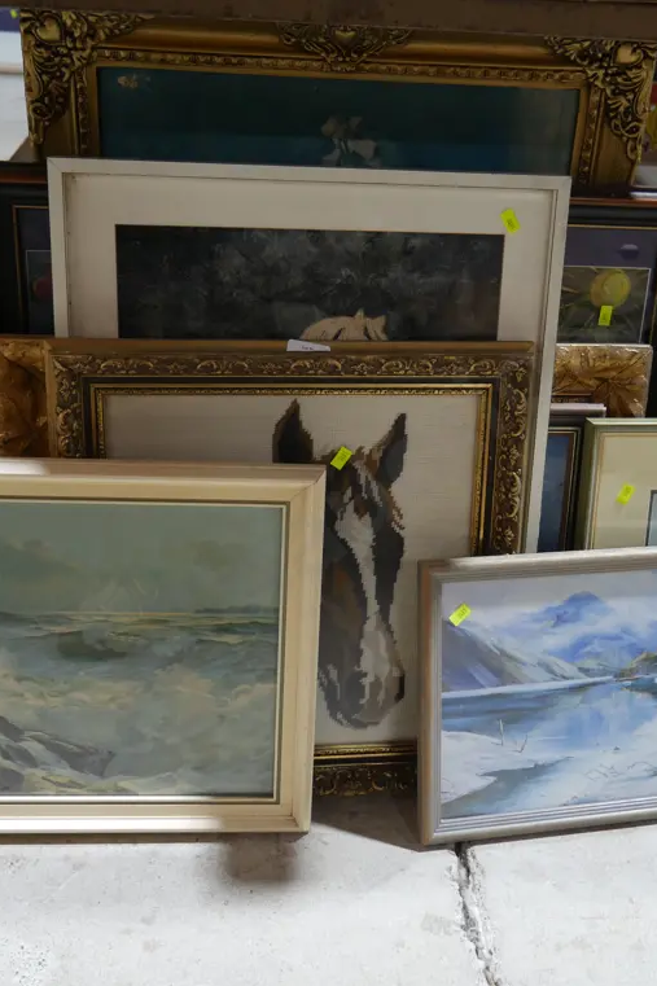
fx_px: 1150
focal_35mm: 42
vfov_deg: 46.4
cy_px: 497
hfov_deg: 31.8
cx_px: 372
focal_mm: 15
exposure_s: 1/60
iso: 400
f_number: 3.6
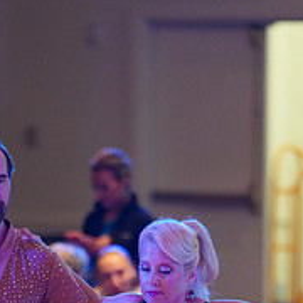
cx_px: 132
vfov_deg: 3.2
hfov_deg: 3.2
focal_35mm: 547
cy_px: 377
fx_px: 5417
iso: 5000
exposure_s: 1/320
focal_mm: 200
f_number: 2.8
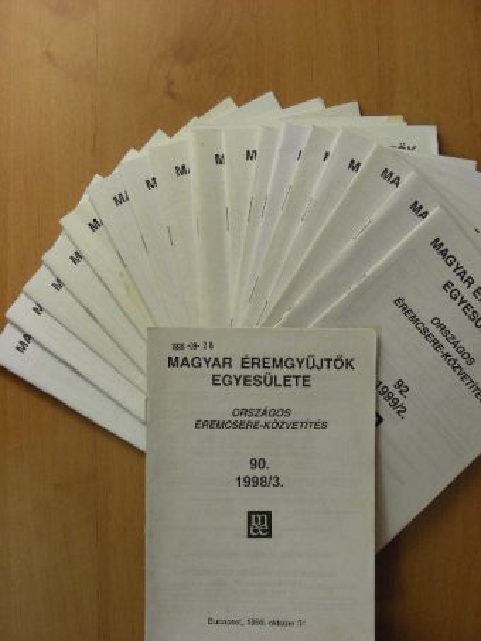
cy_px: 320
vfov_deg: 42.9
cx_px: 240
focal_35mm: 44
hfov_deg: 32.9
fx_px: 815
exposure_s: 1/30.6
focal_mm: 7.4
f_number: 3.5
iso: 132
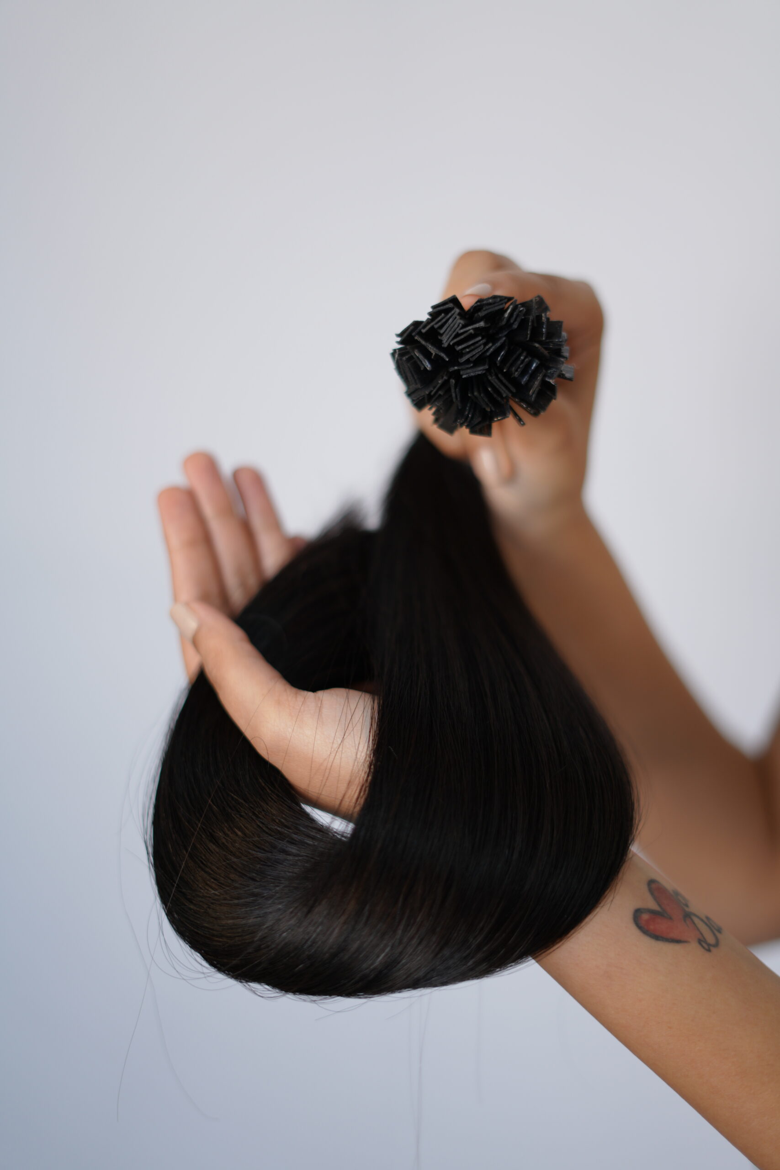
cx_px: 390
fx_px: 1625
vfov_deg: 39.6
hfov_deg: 27.0
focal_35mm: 50
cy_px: 585
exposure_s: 1/200
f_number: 1.8
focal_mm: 50
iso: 160
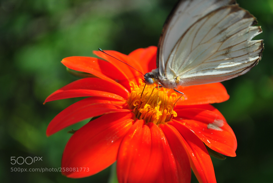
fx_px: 627
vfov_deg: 16.6
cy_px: 92
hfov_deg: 24.6
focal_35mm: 82
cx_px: 136
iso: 100
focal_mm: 55
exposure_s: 1/100
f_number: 5.6
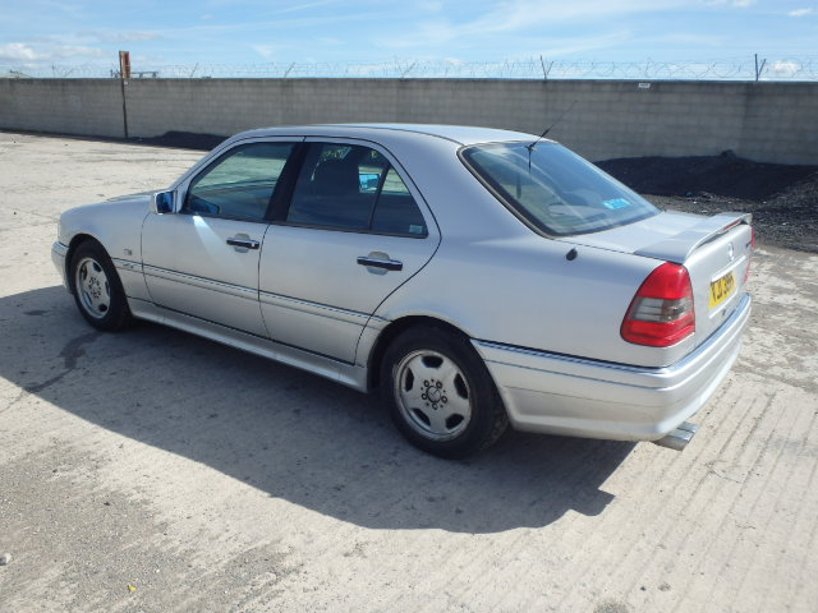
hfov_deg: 63.4
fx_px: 662
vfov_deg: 49.7
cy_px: 306
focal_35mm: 28
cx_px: 409
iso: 125
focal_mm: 5
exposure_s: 1/125
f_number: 11
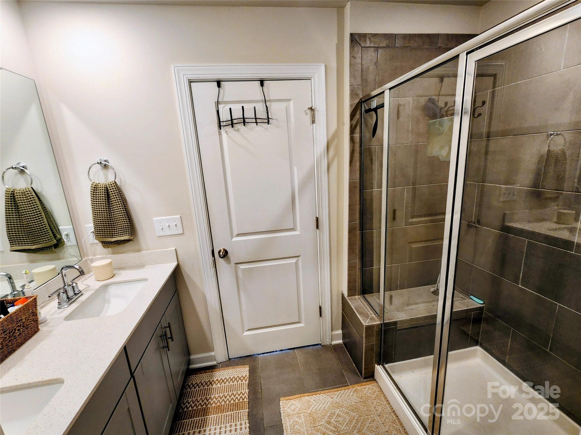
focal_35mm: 13
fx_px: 218
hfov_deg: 106.2
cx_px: 290
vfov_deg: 89.9
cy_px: 218
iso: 125
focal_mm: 2.2
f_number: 2.2
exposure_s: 1/60
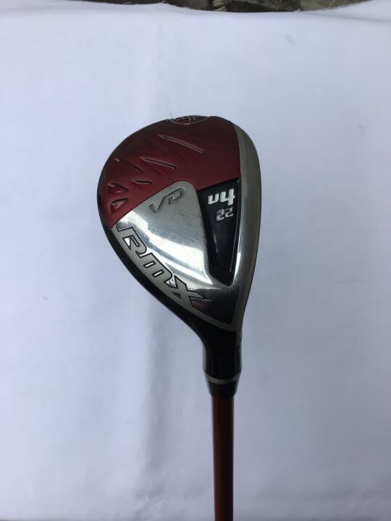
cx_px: 196
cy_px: 260
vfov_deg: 58.4
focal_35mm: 31
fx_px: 467
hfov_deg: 45.4
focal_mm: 3.3
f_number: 2.4
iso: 25
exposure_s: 1/558
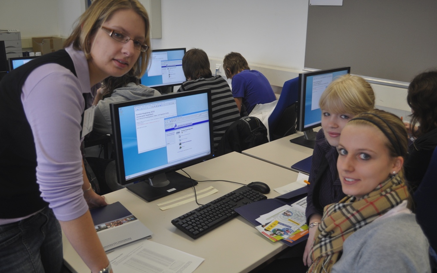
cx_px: 219
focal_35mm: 34
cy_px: 128
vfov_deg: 37.2
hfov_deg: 56.7
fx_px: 405
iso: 400
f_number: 4
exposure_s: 1/60
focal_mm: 22
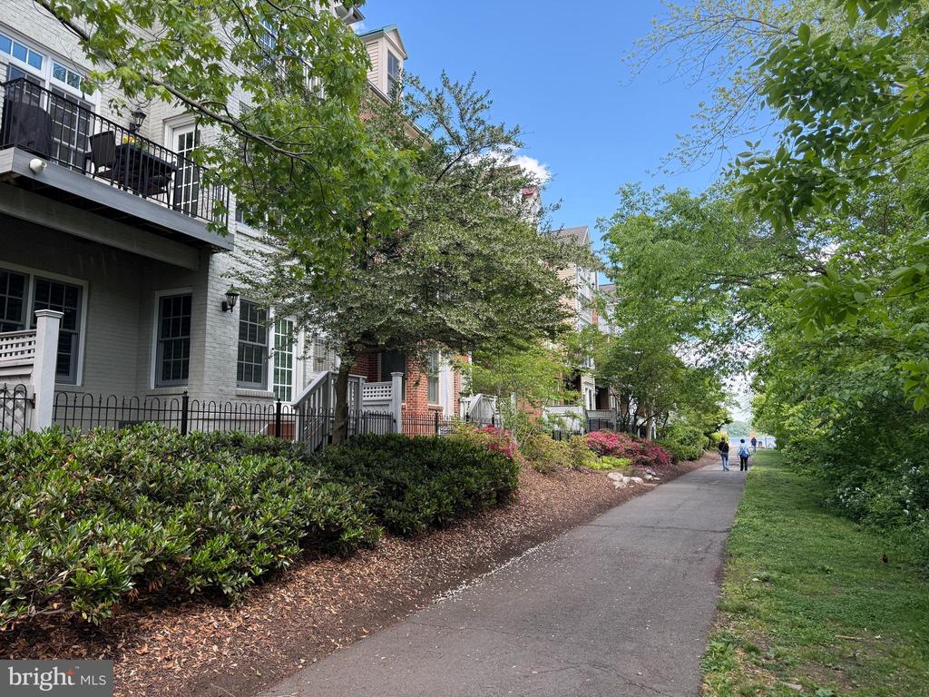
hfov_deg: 71.6
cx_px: 464
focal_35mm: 24
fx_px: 644
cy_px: 348
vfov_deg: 56.8
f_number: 1.78
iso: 100
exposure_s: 1/689
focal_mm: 6.76
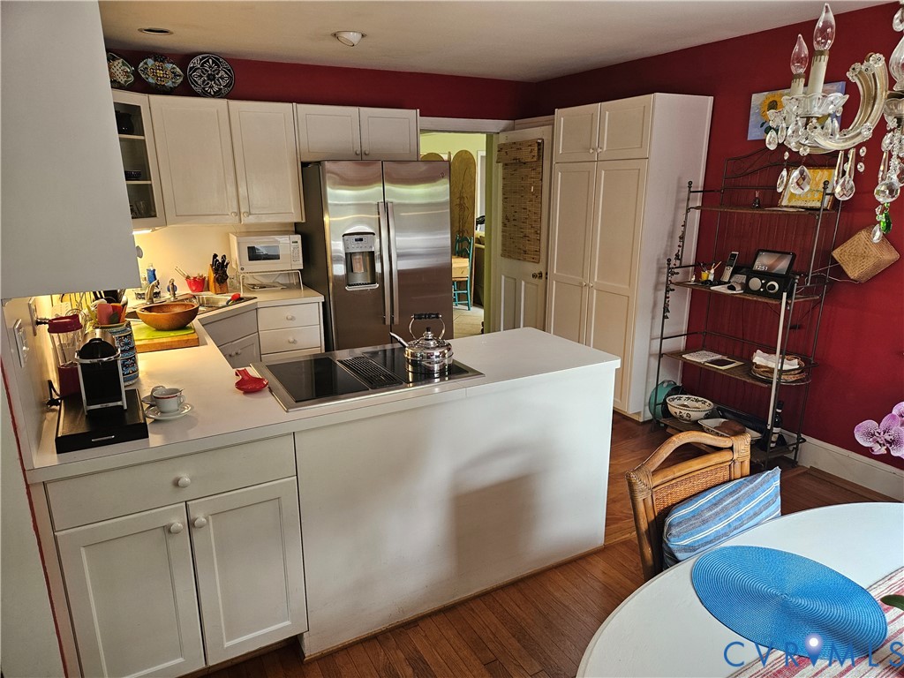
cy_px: 339
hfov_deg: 73.9
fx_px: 601
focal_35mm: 23
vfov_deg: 58.9
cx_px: 452
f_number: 1.8
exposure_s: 1/120
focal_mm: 5.4
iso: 200
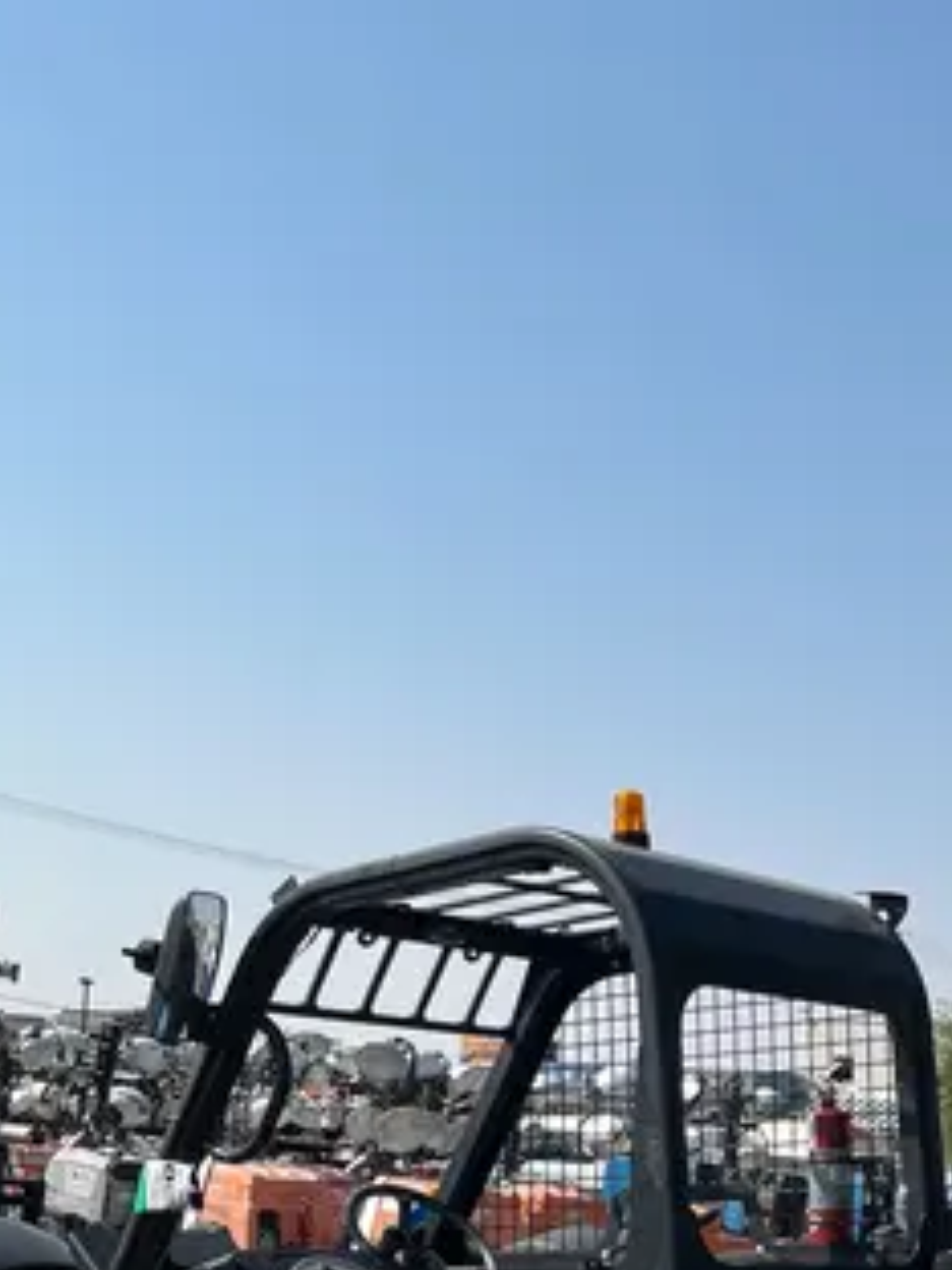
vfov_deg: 30.6
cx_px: 915
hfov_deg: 23.2
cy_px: 1093
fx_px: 2237
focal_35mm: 61
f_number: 1.6
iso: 50
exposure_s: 1/4484
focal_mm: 5.1
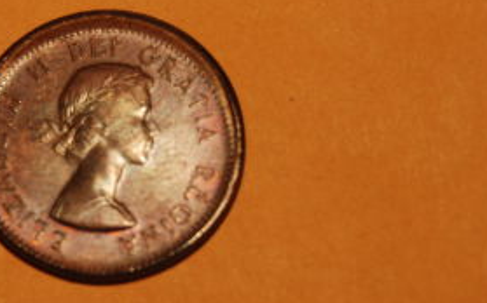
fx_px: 2402
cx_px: 112
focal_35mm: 181
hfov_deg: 11.5
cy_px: 200
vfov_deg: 7.2
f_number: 5.6
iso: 200
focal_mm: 55
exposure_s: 1/60
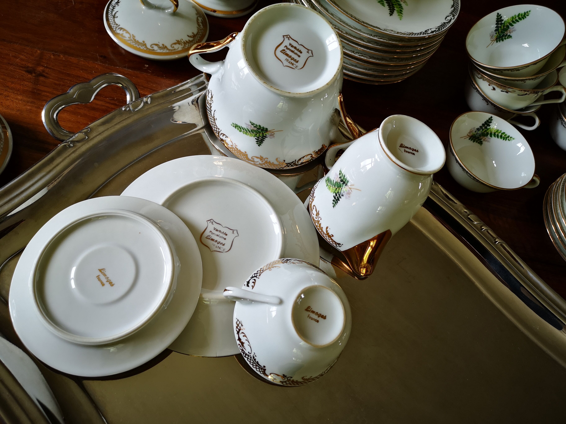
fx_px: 441
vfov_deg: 51.4
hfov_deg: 65.3
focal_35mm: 27
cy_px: 212
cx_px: 283
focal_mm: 5.58
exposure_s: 1/36
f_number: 1.8
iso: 200
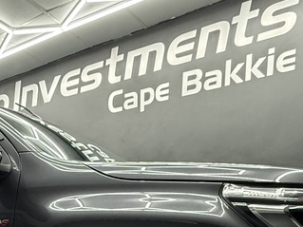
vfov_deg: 26.3
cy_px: 310
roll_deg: +0.9
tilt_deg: -9.2
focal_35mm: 45
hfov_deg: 40.8
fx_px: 394
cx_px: 73
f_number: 2.2
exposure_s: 1/100
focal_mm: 2.22
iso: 320
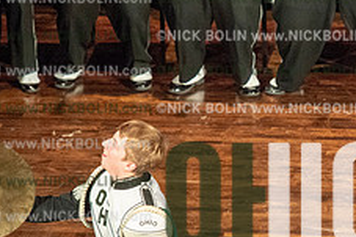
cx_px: 276
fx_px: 5563
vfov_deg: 2.4
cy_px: 217
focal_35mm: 563
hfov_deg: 3.7
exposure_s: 1/200
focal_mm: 220
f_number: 5.6
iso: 8000
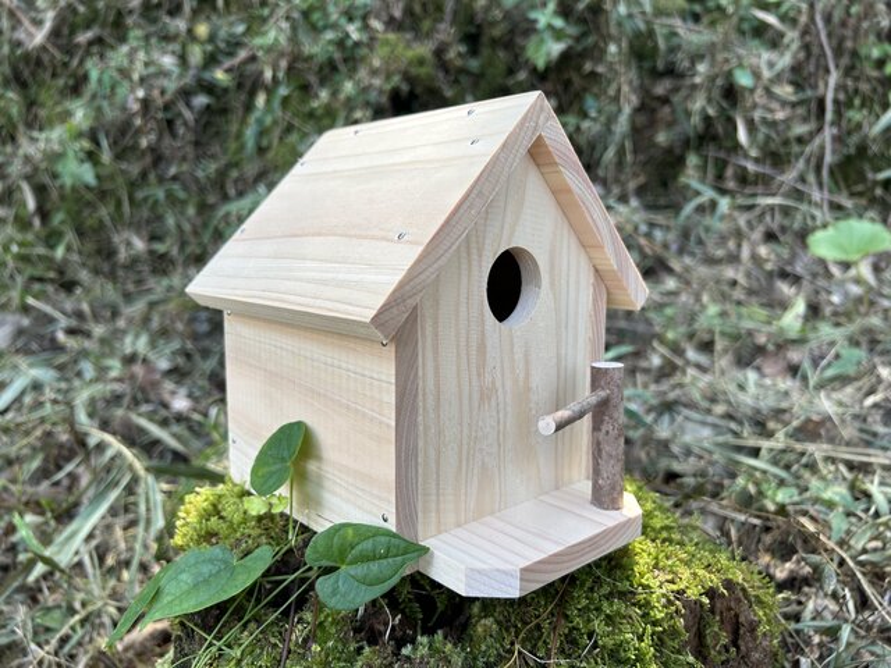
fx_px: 669
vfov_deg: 53.1
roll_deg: +2.7
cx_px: 446
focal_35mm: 26
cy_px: 334
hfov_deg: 67.3
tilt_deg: -11.6
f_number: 1.5
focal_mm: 5.7
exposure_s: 1/121
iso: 32
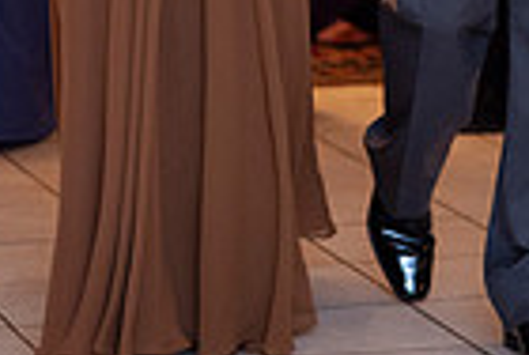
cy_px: -487
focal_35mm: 272
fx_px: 4005
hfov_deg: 7.5
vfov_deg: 4.9
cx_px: 418
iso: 1600
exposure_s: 1/160
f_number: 2.8
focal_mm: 85
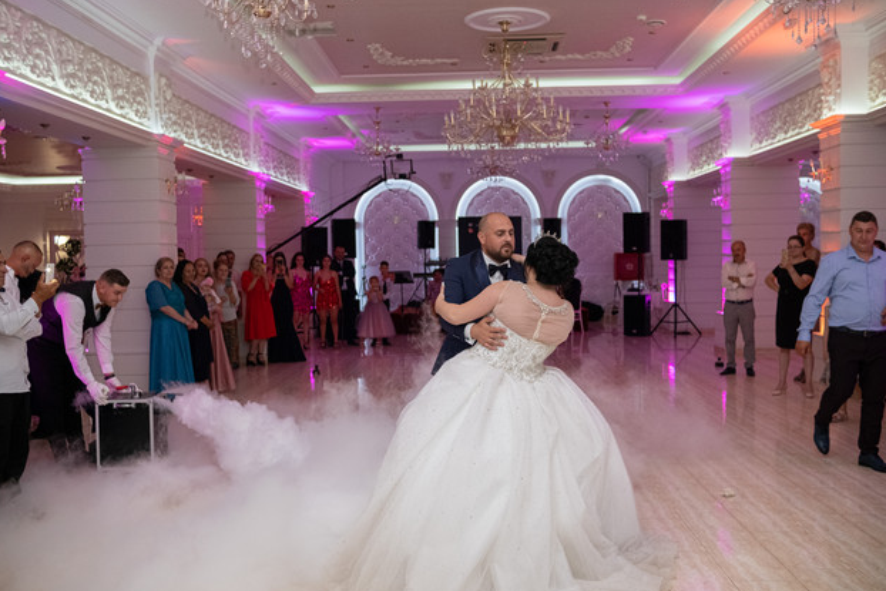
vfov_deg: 36.9
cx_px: 442
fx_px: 886
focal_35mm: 36
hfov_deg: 53.1
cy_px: 300
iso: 1600
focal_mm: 23
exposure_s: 1/125
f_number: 2.2
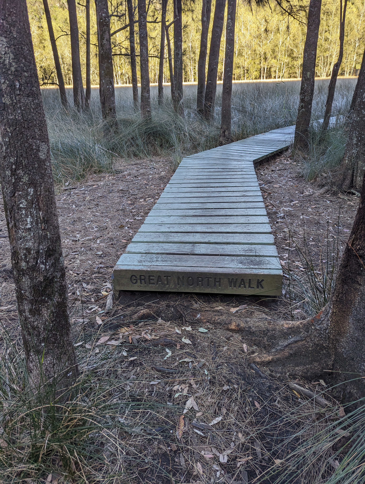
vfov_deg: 71.5
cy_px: 242
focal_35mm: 24
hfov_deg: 56.9
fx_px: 337
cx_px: 182
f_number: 1.85
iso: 26
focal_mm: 6.81
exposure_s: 1/160
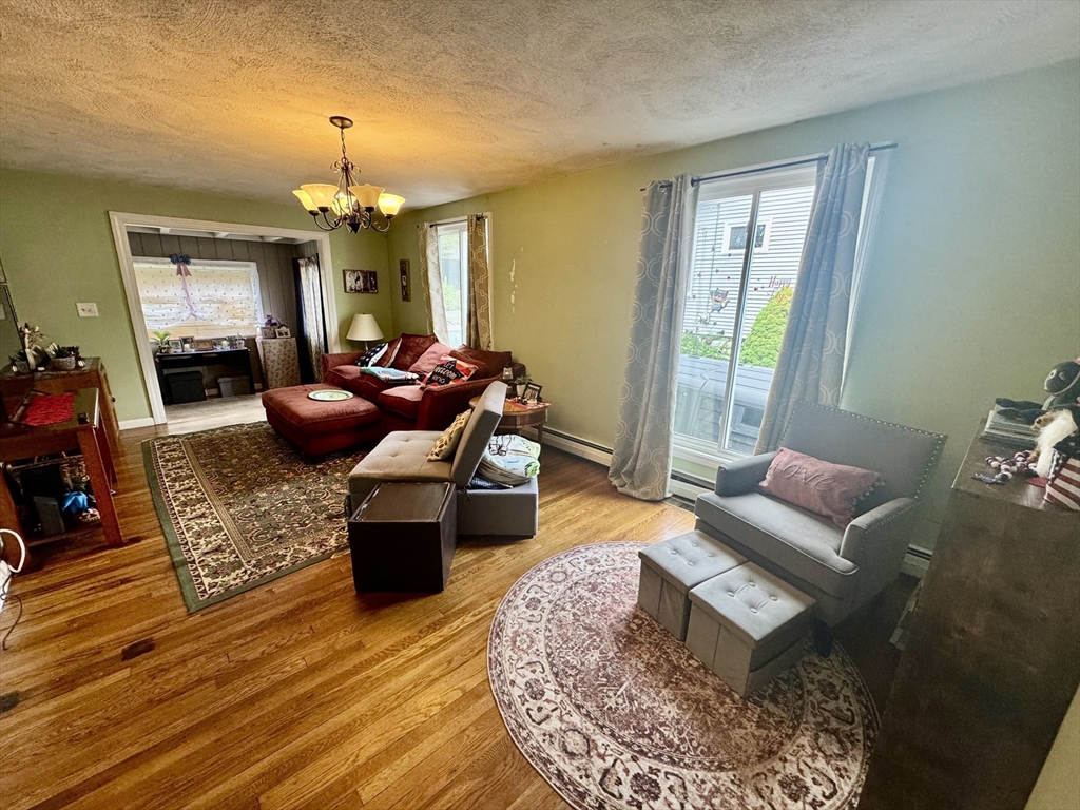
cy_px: 405
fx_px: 437
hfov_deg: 102.1
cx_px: 540
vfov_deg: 85.7
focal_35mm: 14
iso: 250
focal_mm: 2.22
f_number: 2.2
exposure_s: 1/120
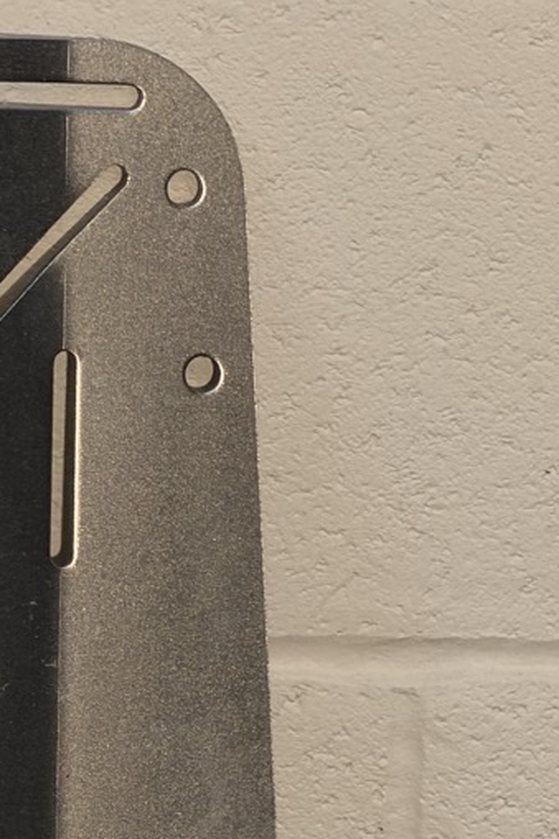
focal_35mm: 523
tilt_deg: -18.3
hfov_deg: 2.6
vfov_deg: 3.9
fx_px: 12189
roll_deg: +0.0
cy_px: 737
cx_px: -120
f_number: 2.8
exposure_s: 1/120
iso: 200
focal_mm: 16.89
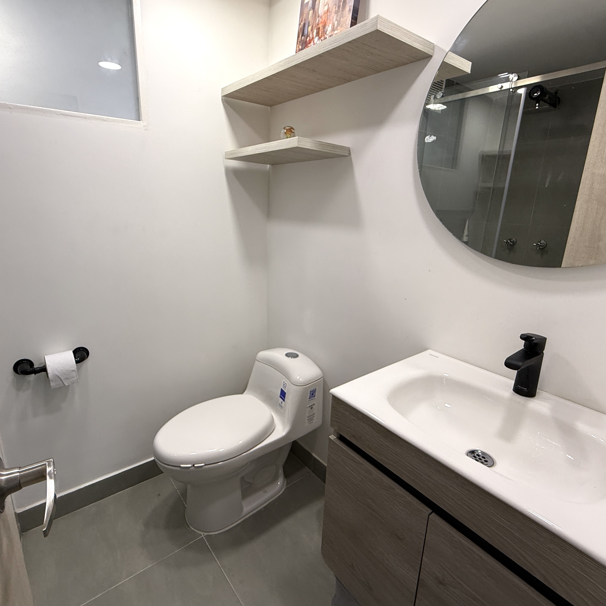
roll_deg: -1.3
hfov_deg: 80.6
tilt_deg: -15.2
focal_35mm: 18
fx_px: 357
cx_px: 283
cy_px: 296
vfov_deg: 80.7
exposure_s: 1/120
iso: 160
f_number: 2.2
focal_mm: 2.22
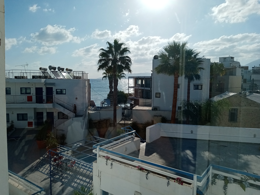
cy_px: 98
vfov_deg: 53.1
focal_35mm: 26
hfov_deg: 67.3
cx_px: 130
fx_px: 195
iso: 105
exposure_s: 1/6993
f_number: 1.8
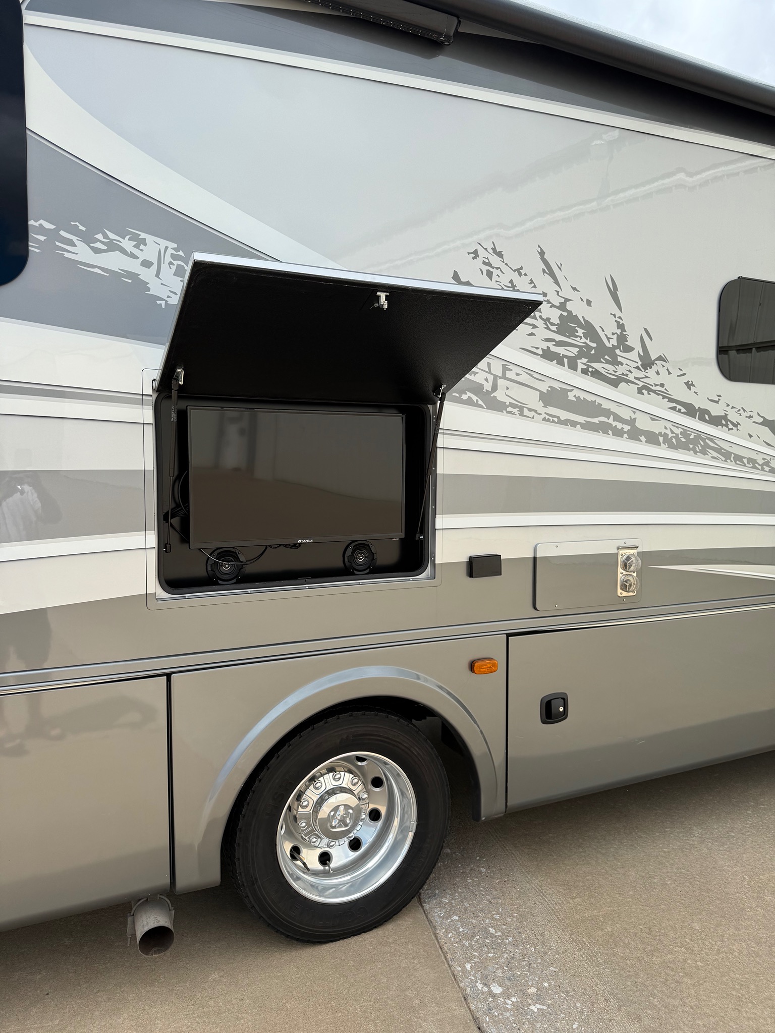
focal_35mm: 24
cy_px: 516
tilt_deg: -2.8
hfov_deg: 56.8
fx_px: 716
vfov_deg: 71.6
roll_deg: -2.8
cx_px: 388
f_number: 1.78
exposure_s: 1/4167
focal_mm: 6.76
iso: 80
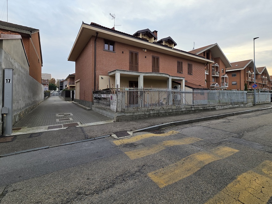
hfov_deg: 98.2
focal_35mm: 15
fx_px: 118
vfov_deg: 81.5
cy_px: 93
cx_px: 133
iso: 25
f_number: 1.9
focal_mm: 2.2
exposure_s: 1/100
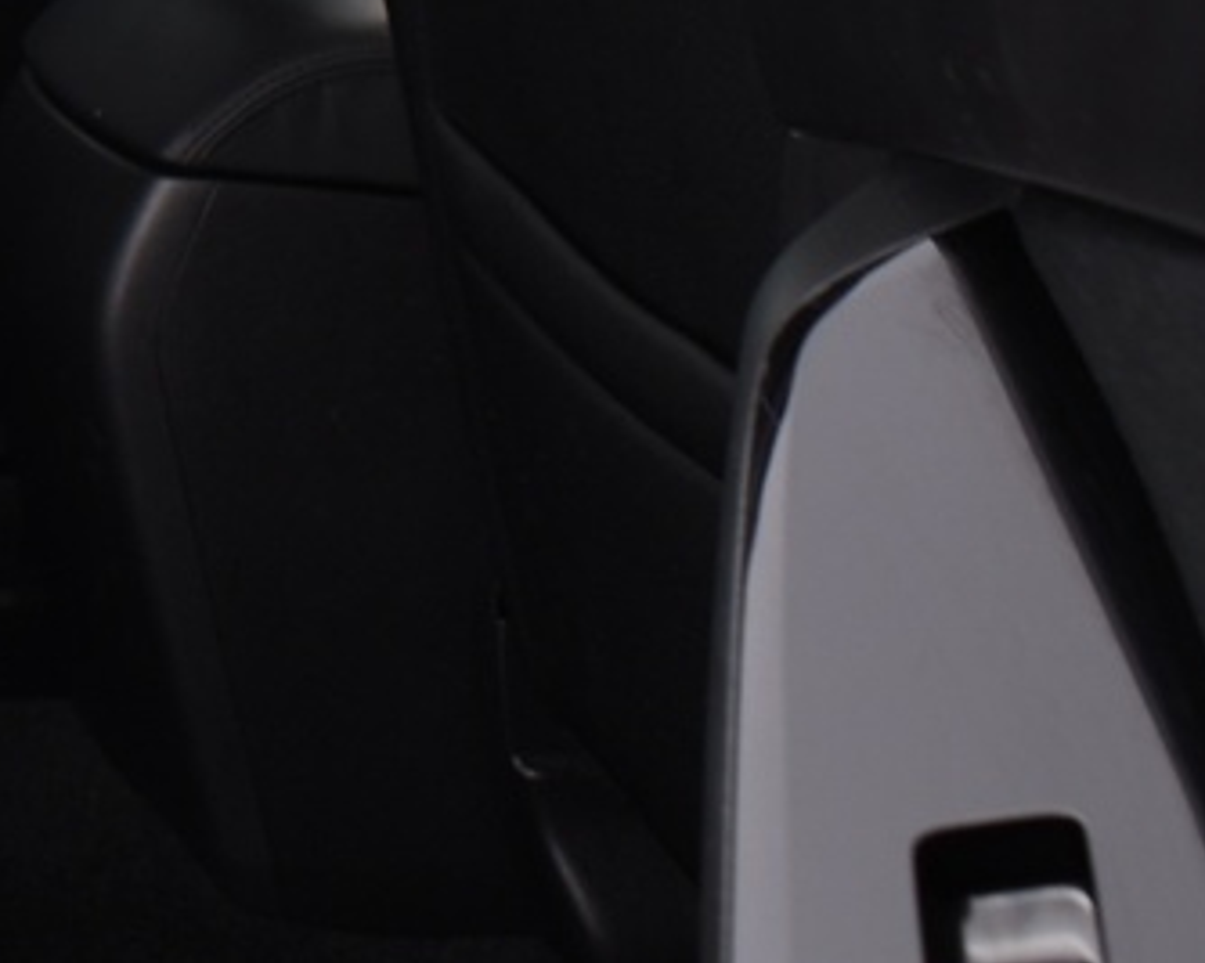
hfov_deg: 14.3
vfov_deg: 12.1
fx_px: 4385
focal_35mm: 123
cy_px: -339
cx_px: -786
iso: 100
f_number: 5.6
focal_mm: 18
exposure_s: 3
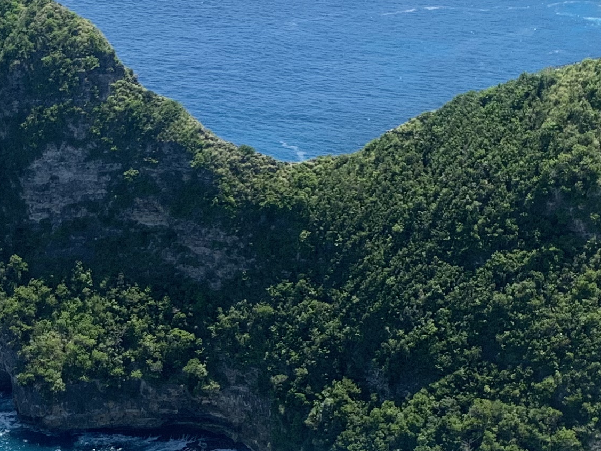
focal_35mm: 93
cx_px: 259
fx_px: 1614
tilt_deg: -25.4
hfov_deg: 21.1
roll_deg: +0.4
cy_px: 430
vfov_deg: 15.6
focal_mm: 4.25
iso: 25
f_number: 1.8
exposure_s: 1/1136
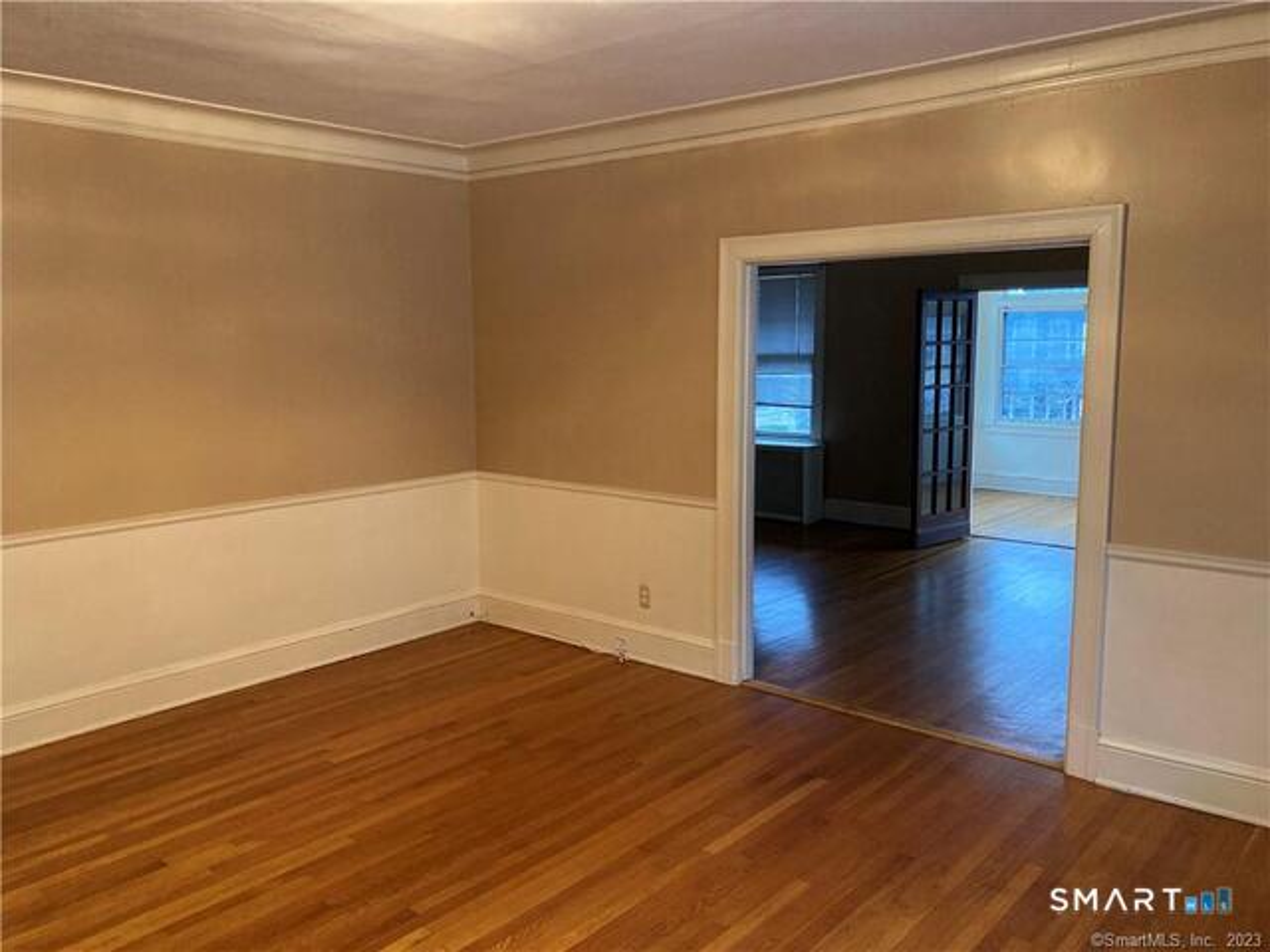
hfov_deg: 63.4
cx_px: 635
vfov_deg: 49.7
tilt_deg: -6.4
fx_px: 1027
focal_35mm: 28
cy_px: 476
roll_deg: +0.2
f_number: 1.8
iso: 320
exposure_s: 1/40
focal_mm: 3.99
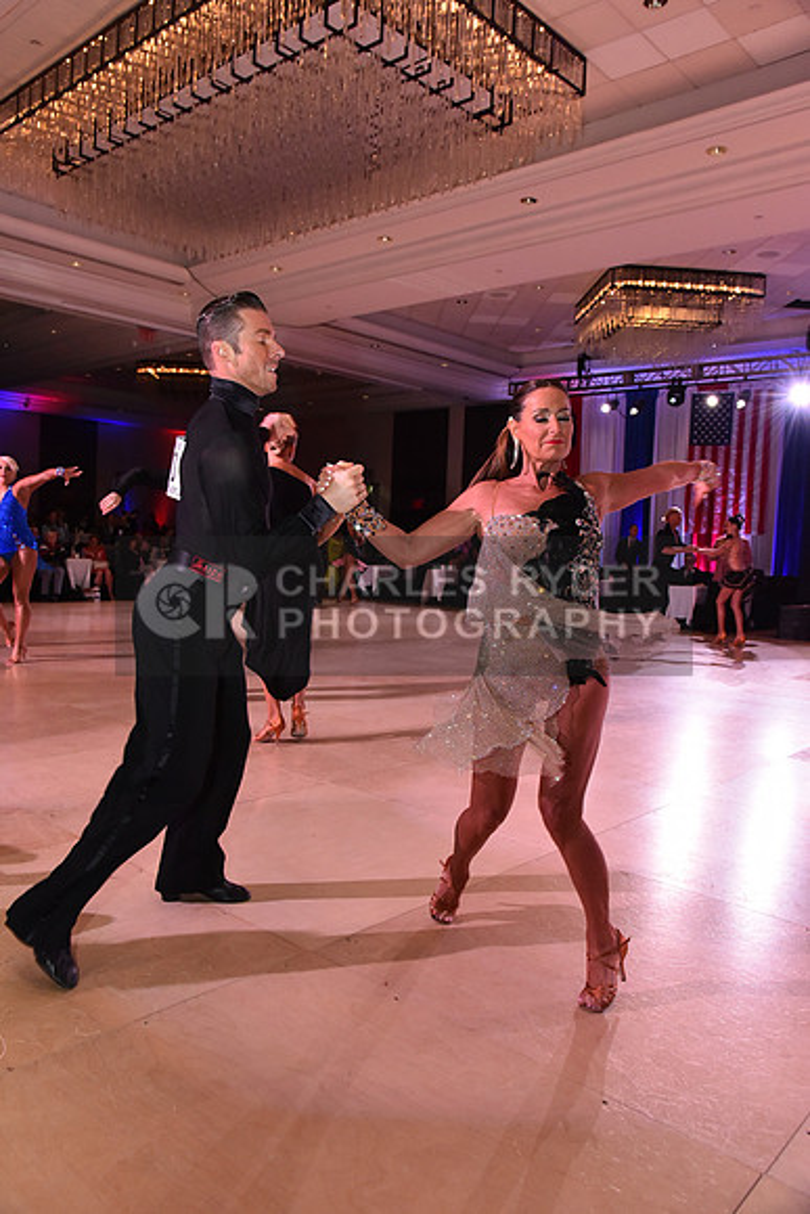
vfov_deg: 60.3
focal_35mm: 31
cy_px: 607
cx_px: 405
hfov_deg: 42.3
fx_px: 1046
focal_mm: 31
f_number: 6.3
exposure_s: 1/320
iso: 2500
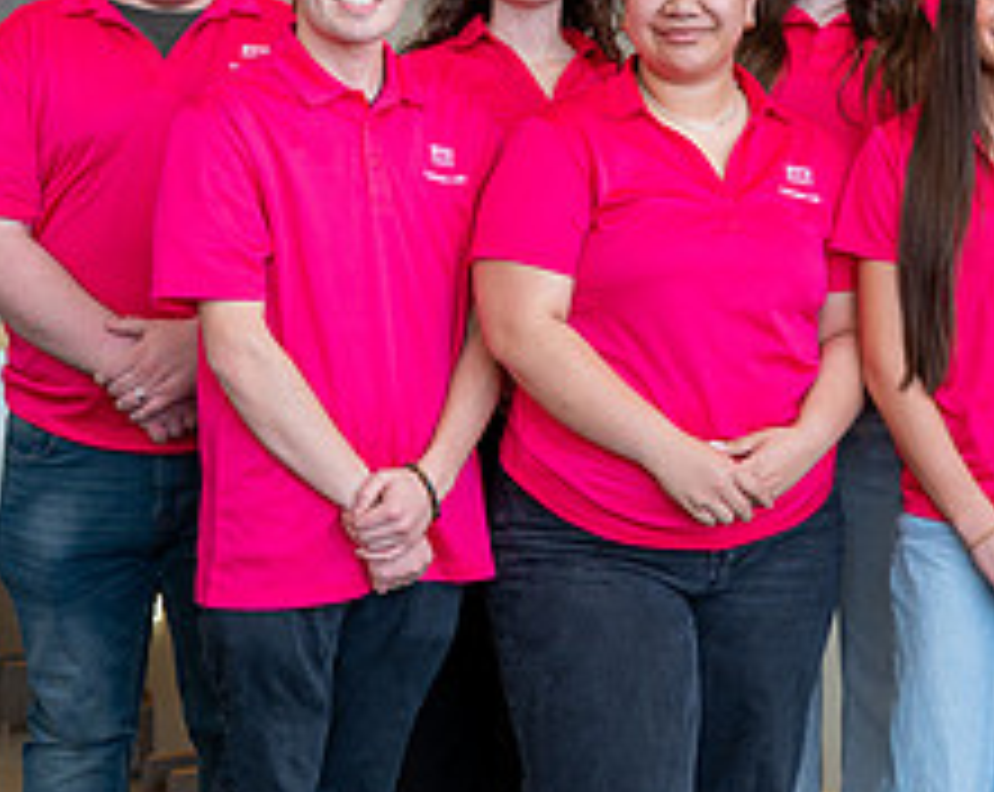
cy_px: 145
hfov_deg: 21.0
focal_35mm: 90
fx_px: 2643
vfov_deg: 16.9
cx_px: 814
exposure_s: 1/200
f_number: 4
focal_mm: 26
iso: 320
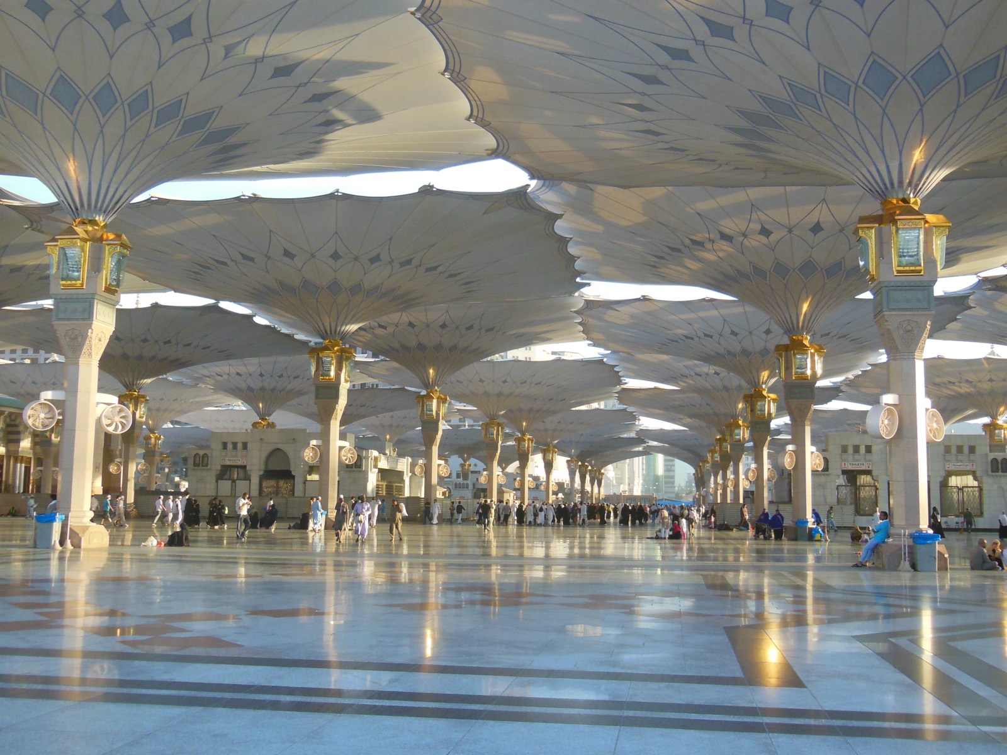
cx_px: 504
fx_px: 1135
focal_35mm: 39
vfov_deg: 36.8
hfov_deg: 47.9
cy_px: 378
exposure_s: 1/250
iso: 400
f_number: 4.1
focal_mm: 6.9
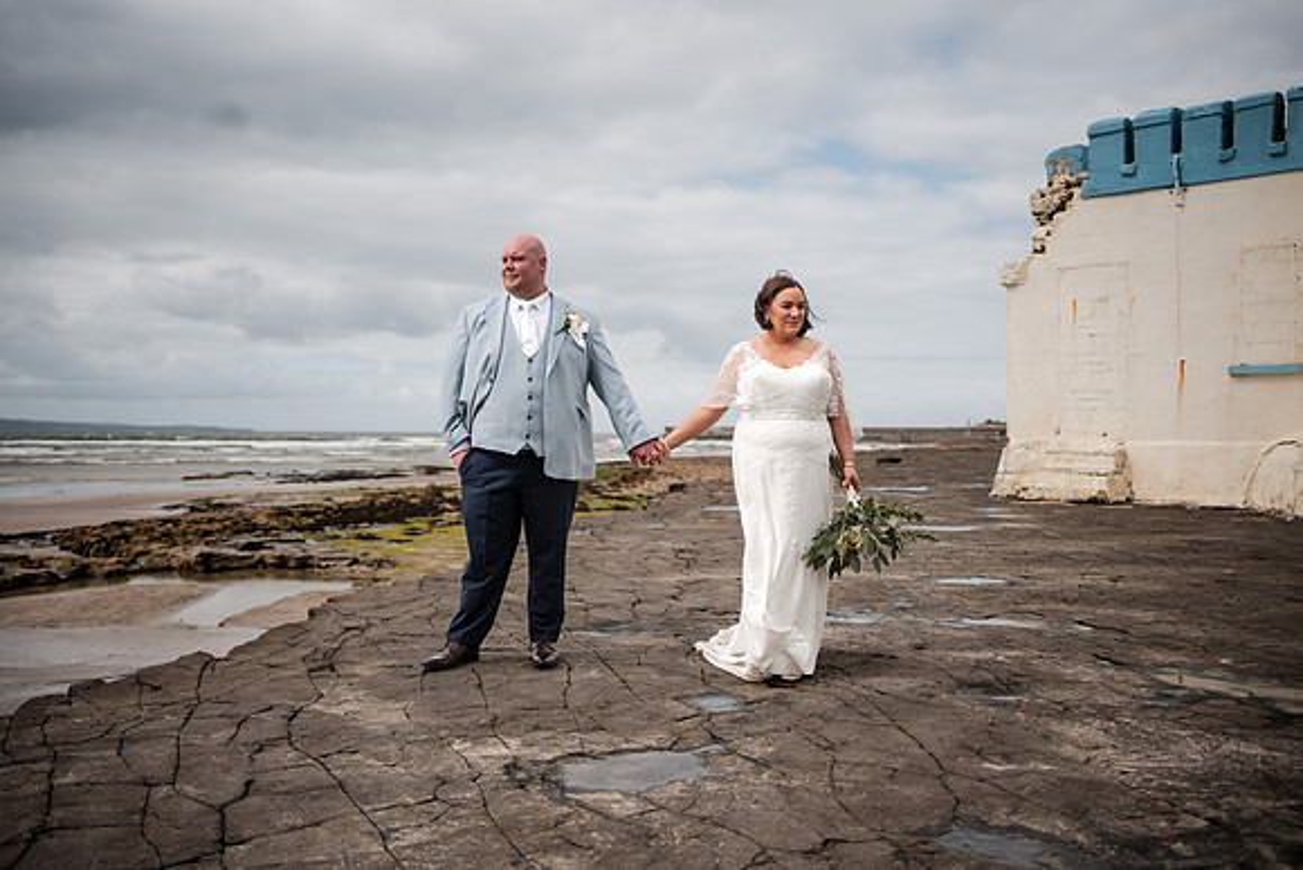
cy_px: 435
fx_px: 1267
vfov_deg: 37.9
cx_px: 652
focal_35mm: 35
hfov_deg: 54.4
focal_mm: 35
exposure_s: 1/8000
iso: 100
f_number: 1.8
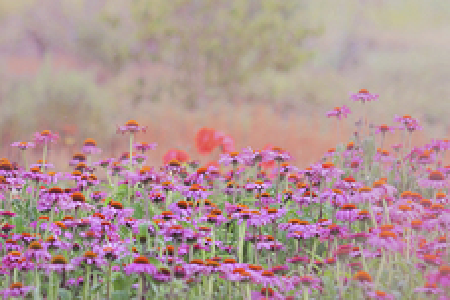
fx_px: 3937
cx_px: 60
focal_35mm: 315
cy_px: 39
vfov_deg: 4.4
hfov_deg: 6.5
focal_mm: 120
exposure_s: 1/500
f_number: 2.8
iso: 500
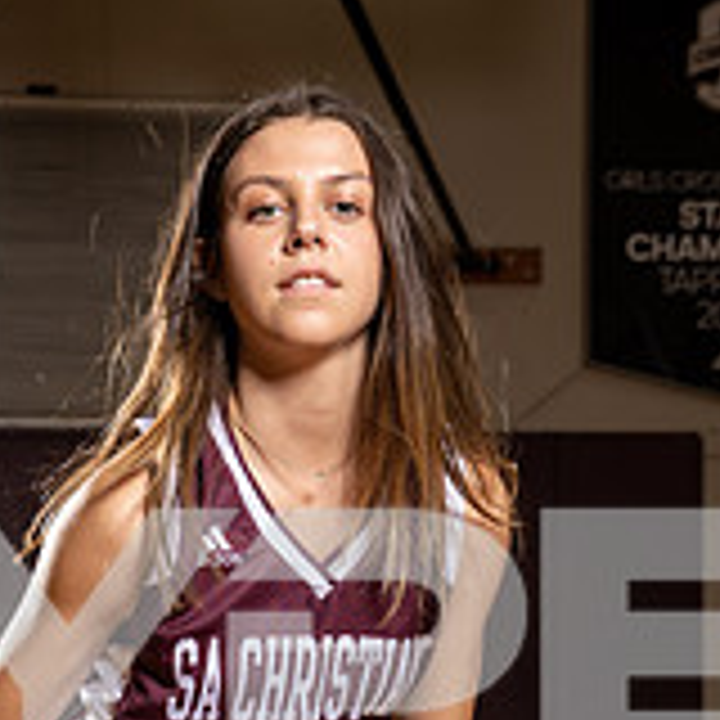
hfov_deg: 18.6
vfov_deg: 17.4
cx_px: 184
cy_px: 968
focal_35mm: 93
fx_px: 2188
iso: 200
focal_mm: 39
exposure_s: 1/250
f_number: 5.6
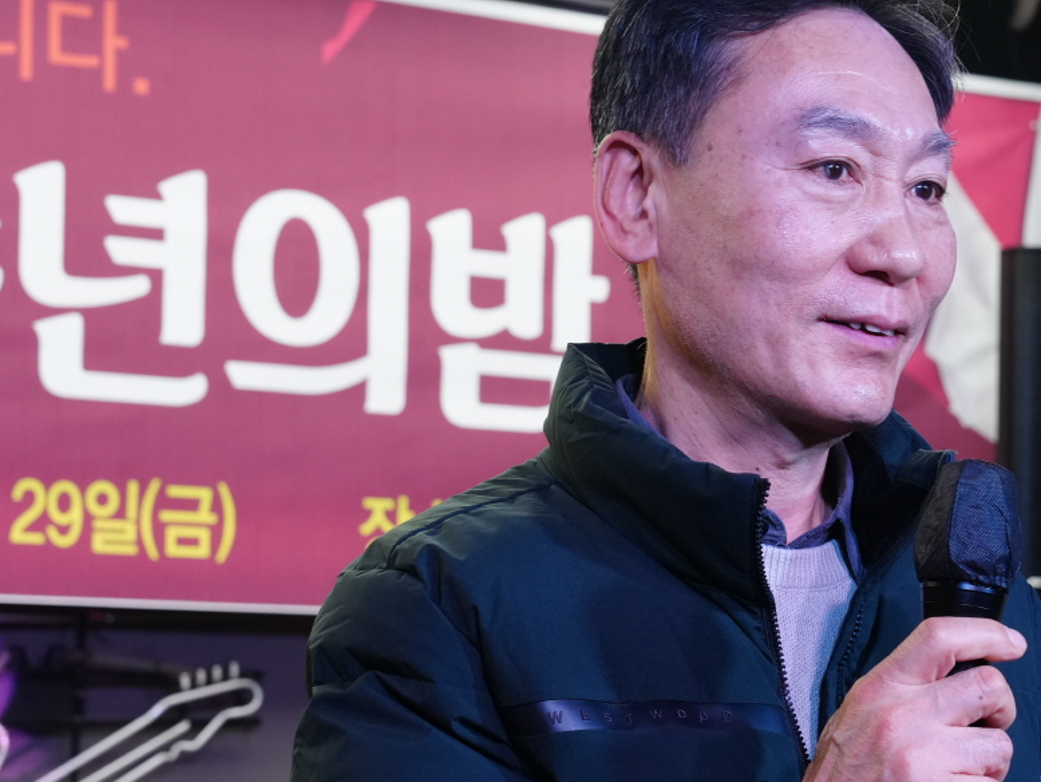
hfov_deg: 17.9
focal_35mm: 109
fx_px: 3279
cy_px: 546
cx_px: 811
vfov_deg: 13.6
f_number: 5.6
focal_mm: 49
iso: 800
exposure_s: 1/160
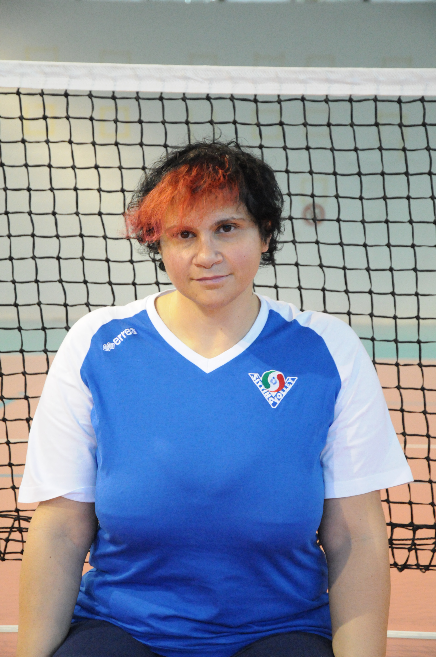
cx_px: 218
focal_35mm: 78
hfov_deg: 17.4
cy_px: 328
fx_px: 1421
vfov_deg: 26.0
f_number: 5.6
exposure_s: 1/125
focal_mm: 52
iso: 3200
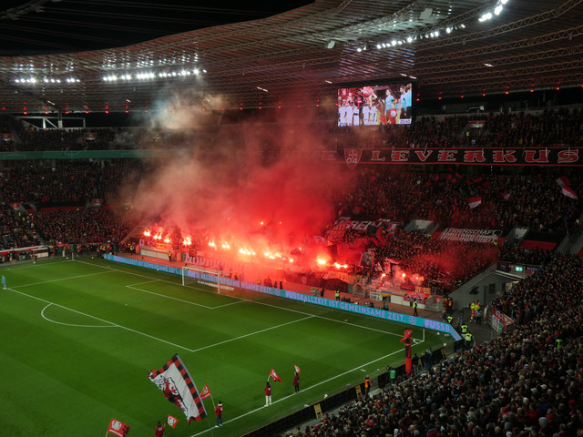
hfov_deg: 50.1
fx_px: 623
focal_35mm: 37
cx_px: 292
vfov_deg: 38.7
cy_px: 218
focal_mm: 6.7
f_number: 3.7
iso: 80
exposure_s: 1/100
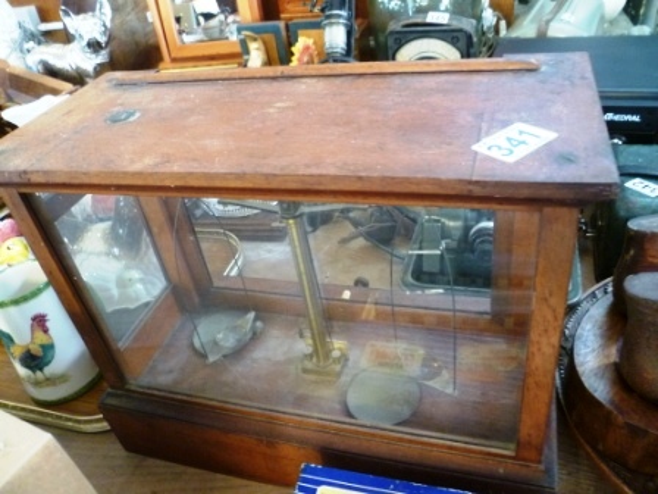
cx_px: 329
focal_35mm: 28
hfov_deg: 63.4
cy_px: 247
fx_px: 532
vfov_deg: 49.7
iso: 400
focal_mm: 5
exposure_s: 1/8
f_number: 2.8
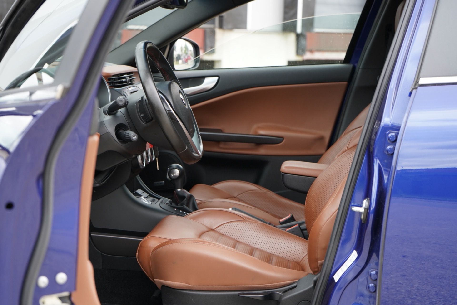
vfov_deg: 19.5
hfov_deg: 28.8
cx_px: 228
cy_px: 152
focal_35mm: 70
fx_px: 889
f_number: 5.6
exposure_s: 1/160
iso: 500
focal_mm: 70
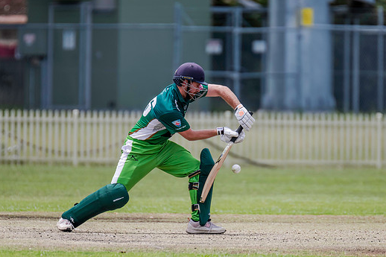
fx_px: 7546
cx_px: 204
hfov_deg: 2.9
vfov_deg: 2.0
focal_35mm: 704
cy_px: 129
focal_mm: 600
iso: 800
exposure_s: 1/2500
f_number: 6.3
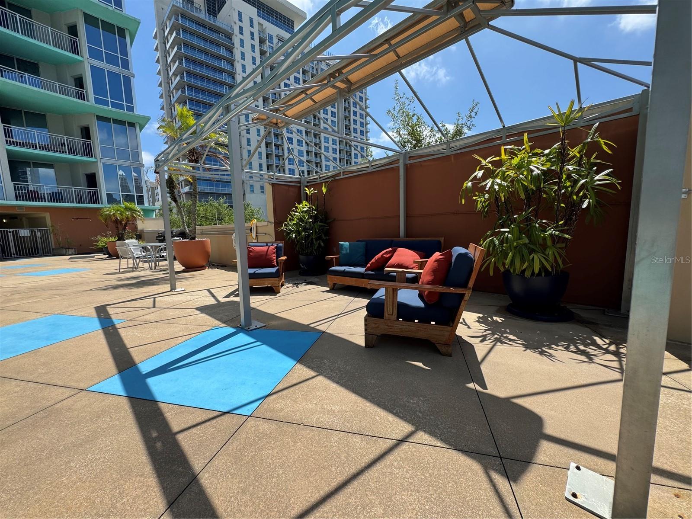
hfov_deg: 102.1
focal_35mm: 14
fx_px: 280
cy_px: 260
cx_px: 346
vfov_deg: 85.7
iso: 40
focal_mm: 2.22
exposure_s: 1/1143
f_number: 2.2
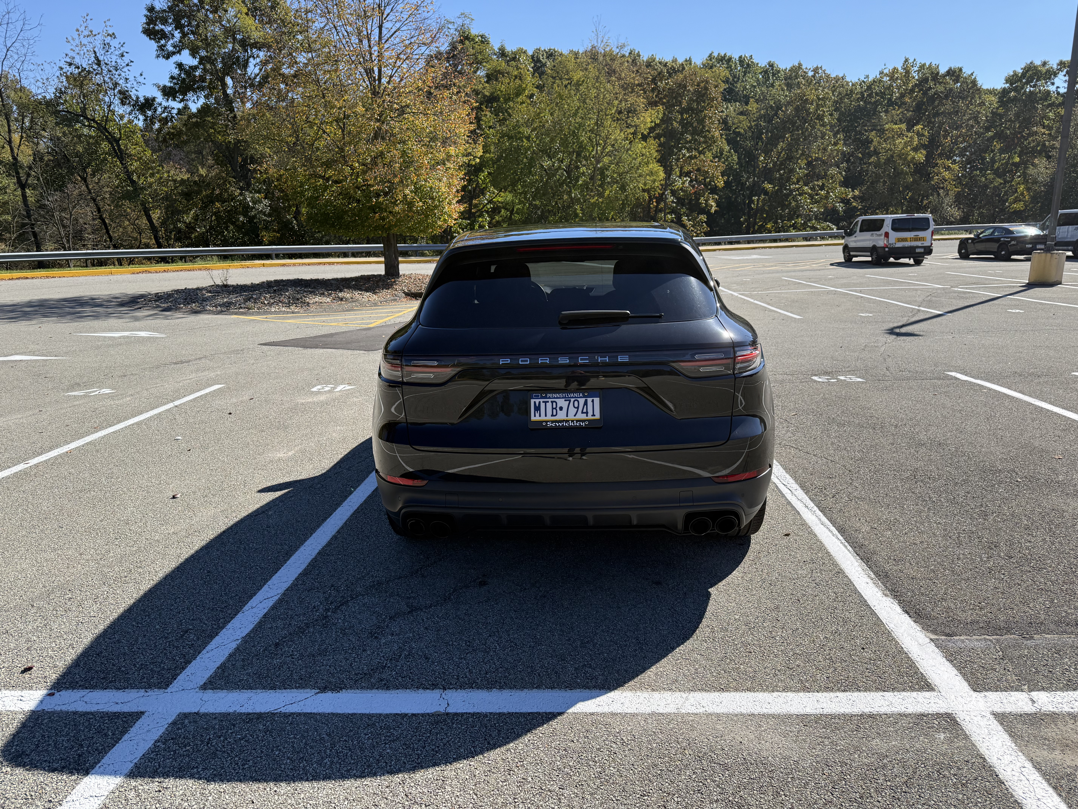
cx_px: 539
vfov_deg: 56.8
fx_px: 747
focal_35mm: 24
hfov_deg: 71.6
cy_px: 404
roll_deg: +0.5
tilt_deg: -14.5
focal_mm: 6.76
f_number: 1.78
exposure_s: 1/4167
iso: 100
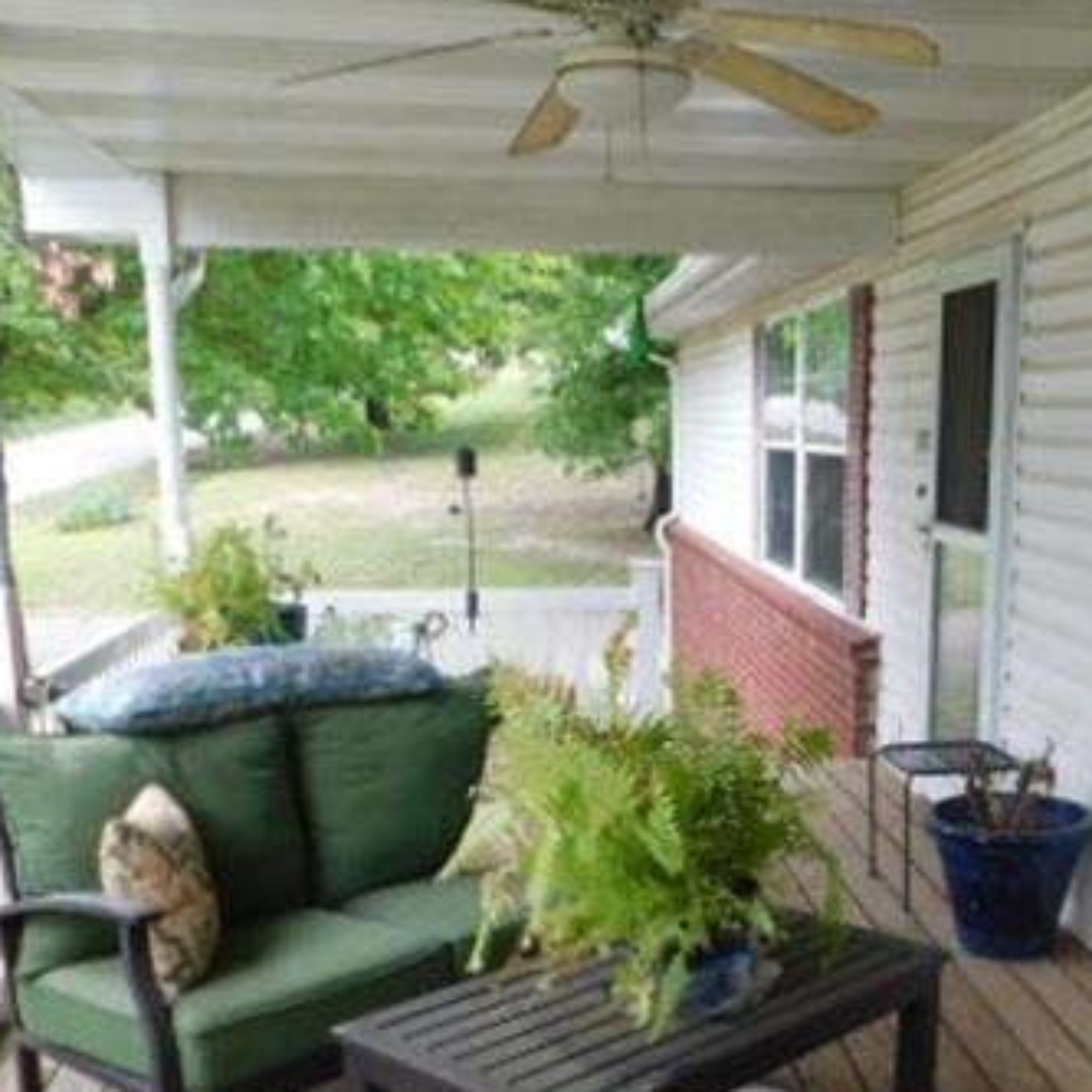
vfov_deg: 37.8
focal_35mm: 44
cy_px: 761
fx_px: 1570
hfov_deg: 37.6
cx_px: 784
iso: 125
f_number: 3
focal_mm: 4
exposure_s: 1/50
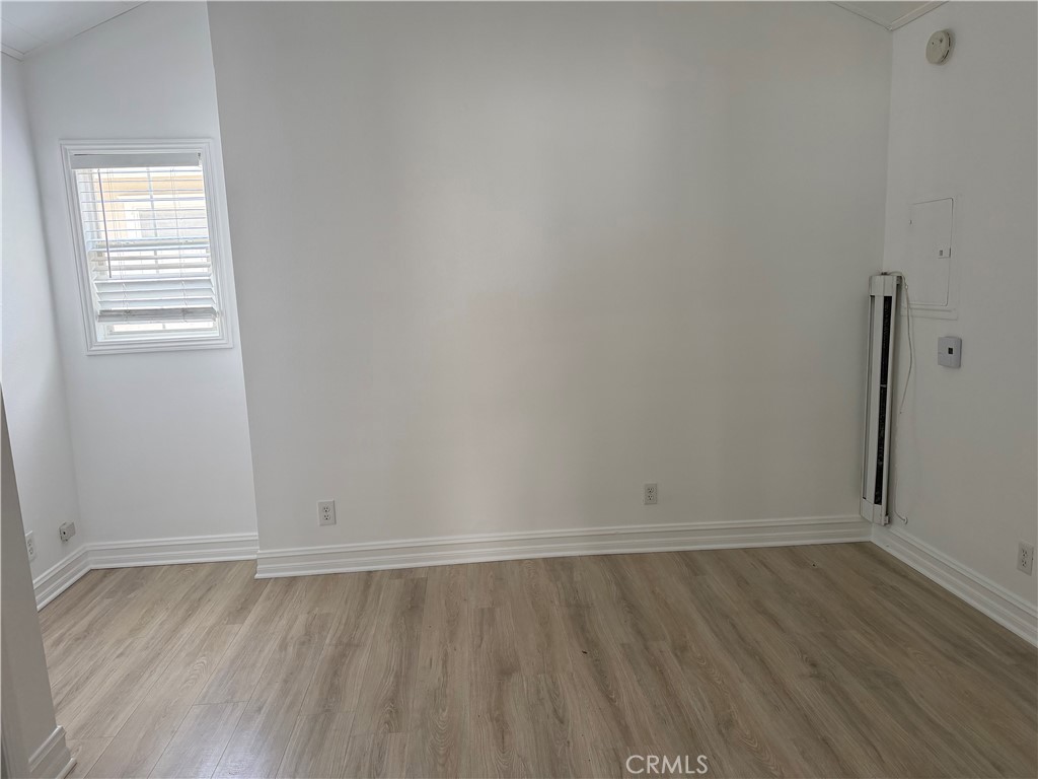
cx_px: 519
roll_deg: +2.2
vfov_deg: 56.8
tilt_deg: -6.9
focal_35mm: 24
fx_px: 720
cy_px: 390
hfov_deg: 71.6
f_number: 1.78
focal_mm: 6.76
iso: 200
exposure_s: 1/187
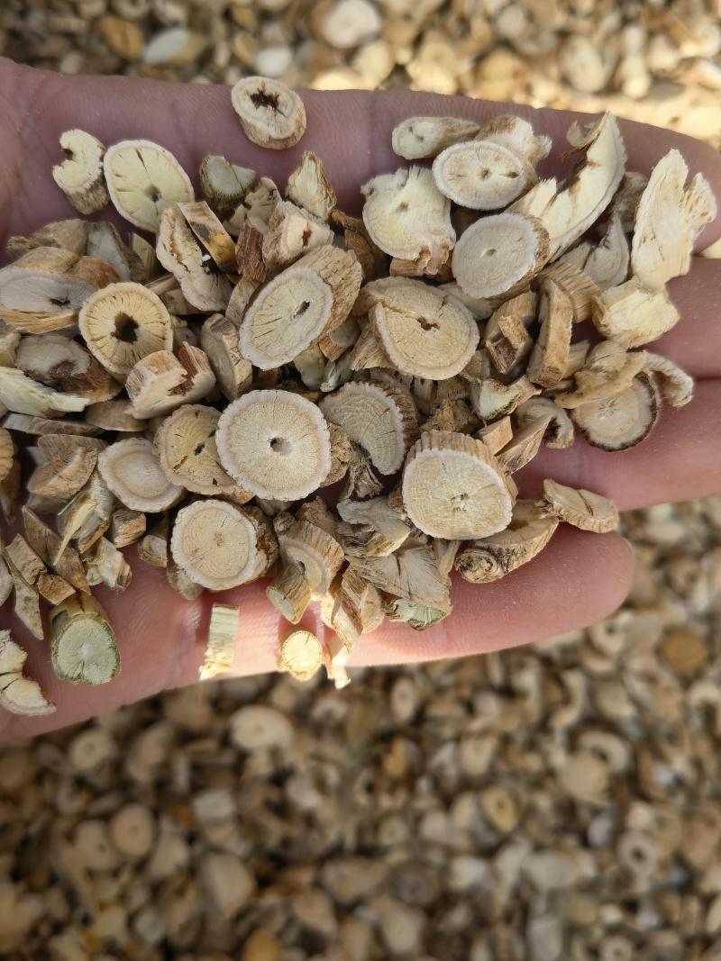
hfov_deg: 51.3
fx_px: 750
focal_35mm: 27
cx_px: 360
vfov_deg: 65.3
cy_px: 480
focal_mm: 5.54
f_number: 1.8
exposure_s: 1/890
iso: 100
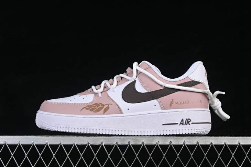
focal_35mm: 75
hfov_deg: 27.0
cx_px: 126
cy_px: 84
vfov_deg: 18.2
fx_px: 523
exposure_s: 1/80
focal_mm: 50
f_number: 8
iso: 160
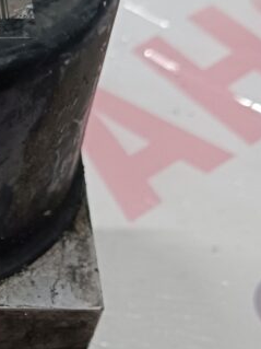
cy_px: 274
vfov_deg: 24.4
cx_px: -106
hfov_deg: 17.2
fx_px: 795
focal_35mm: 79
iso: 320
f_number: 1.8
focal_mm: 4
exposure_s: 1/25
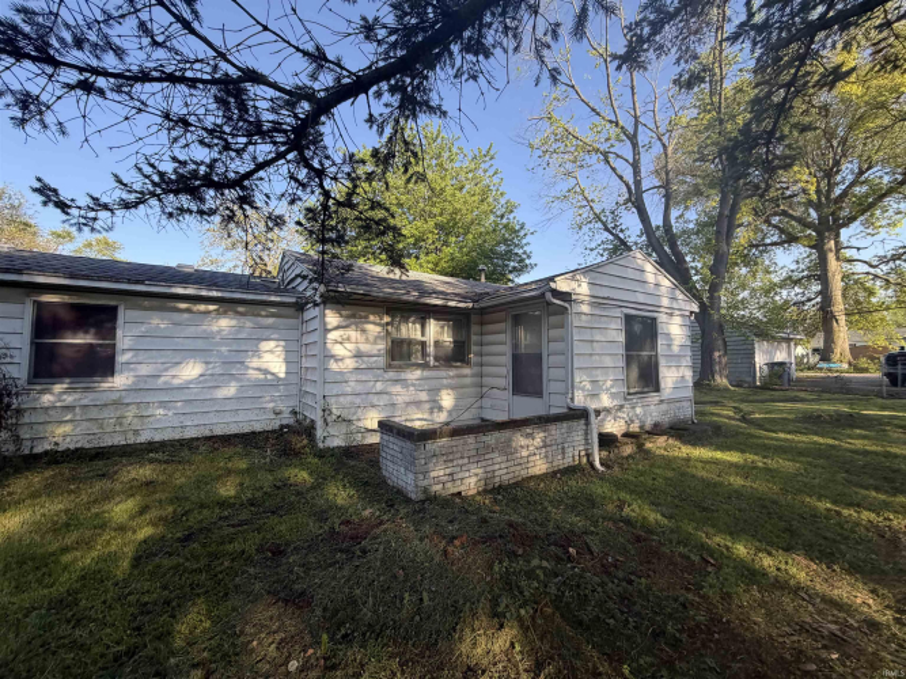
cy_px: 340
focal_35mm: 14
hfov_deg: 102.1
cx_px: 453
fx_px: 366
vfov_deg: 85.7
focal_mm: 2.22
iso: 64
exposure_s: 1/461
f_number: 2.2
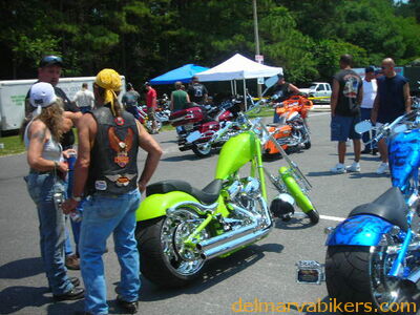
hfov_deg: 49.0
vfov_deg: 37.7
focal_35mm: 38
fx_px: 461
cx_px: 210
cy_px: 158
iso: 50
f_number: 6.4
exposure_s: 1/146
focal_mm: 6.3
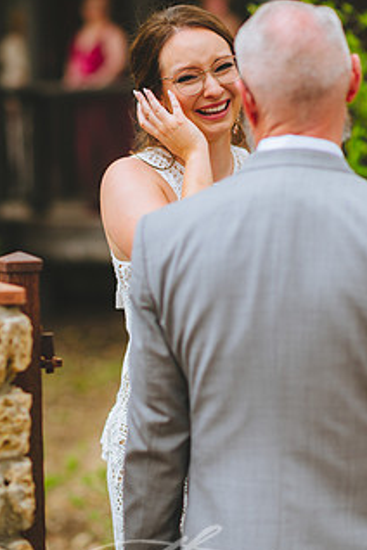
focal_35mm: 120
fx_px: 1835
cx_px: 171
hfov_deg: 11.4
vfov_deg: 17.1
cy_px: 258
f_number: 2
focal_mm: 85
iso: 200
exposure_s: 1/1000
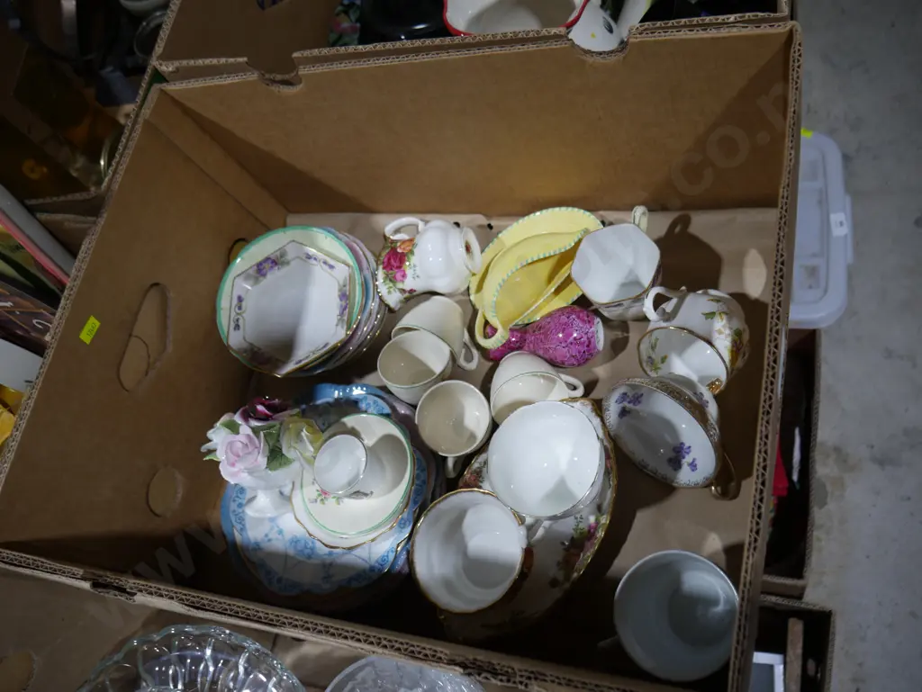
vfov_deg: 46.8
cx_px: 461
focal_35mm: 30
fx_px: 799
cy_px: 346
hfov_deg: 59.9
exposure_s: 1/100
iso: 200
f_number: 3.6
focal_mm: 15
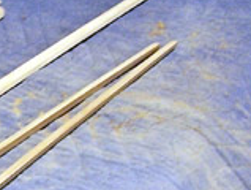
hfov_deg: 12.4
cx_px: -155
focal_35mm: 149
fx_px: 1083
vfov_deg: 9.9
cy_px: 203
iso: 140
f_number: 3.4
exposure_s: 1/15
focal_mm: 5.5
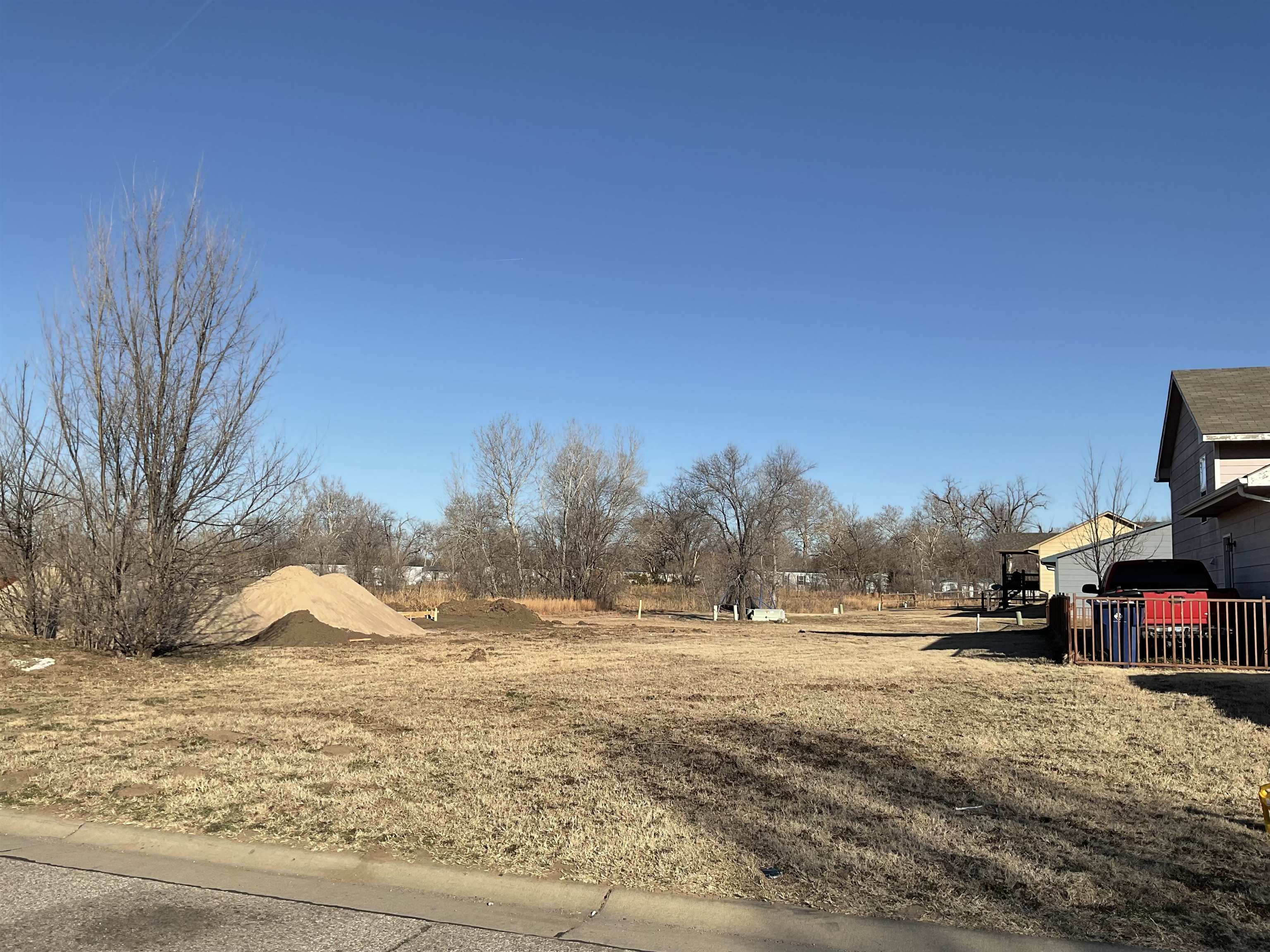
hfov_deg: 61.7
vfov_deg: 48.2
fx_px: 1064
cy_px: 476
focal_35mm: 29
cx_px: 635
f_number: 1.8
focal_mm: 3
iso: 16
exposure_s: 1/2538
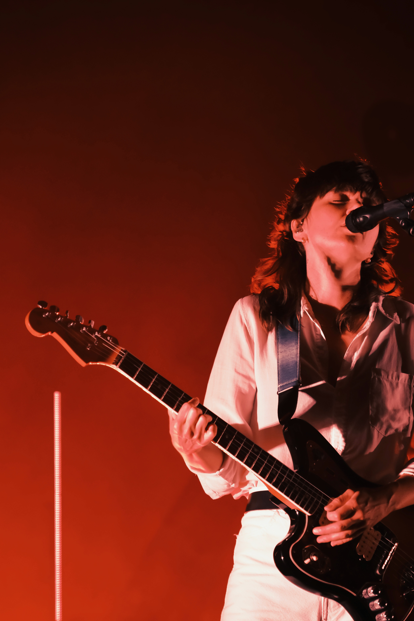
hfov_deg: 14.7
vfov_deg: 21.9
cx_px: 255
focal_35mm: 93
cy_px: 363
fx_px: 1604
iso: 2000
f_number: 3.2
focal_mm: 50
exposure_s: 1/125
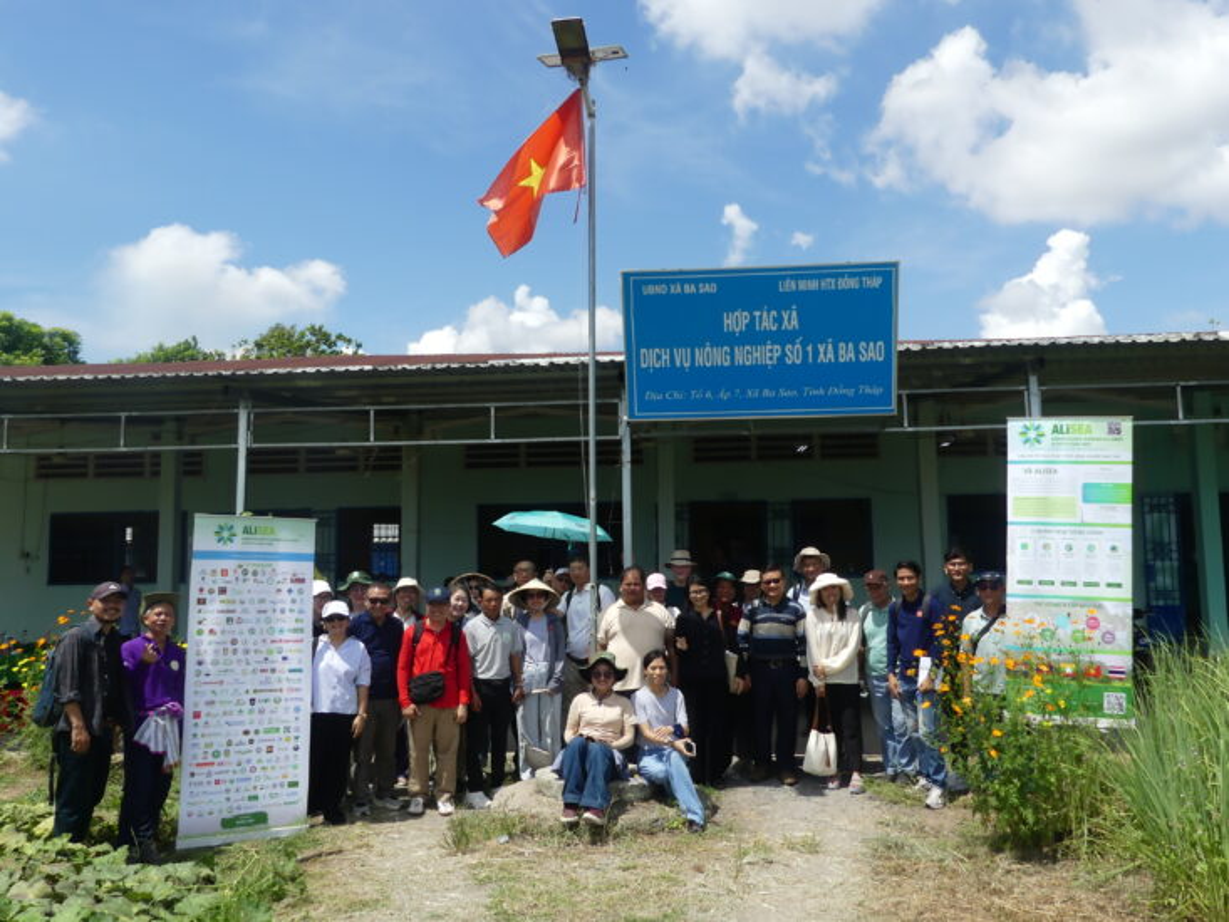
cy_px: 461
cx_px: 614
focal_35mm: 29
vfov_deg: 48.2
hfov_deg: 61.7
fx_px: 1030
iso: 100
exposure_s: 1/1000
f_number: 4
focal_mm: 5.2
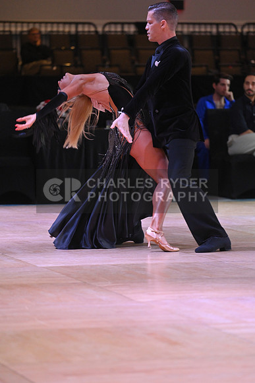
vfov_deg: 10.3
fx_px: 2124
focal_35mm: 200
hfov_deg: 6.9
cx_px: 128
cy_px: 192
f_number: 4
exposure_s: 1/250
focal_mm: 200
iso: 2000
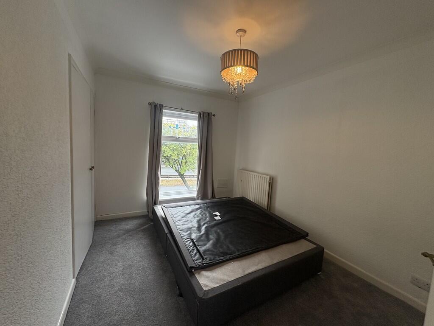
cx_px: 217
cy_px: 163
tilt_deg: -4.6
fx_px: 176
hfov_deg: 102.1
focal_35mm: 14
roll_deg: -1.5
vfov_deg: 85.7
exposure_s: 1/102
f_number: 2.2
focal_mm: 2.22
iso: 125
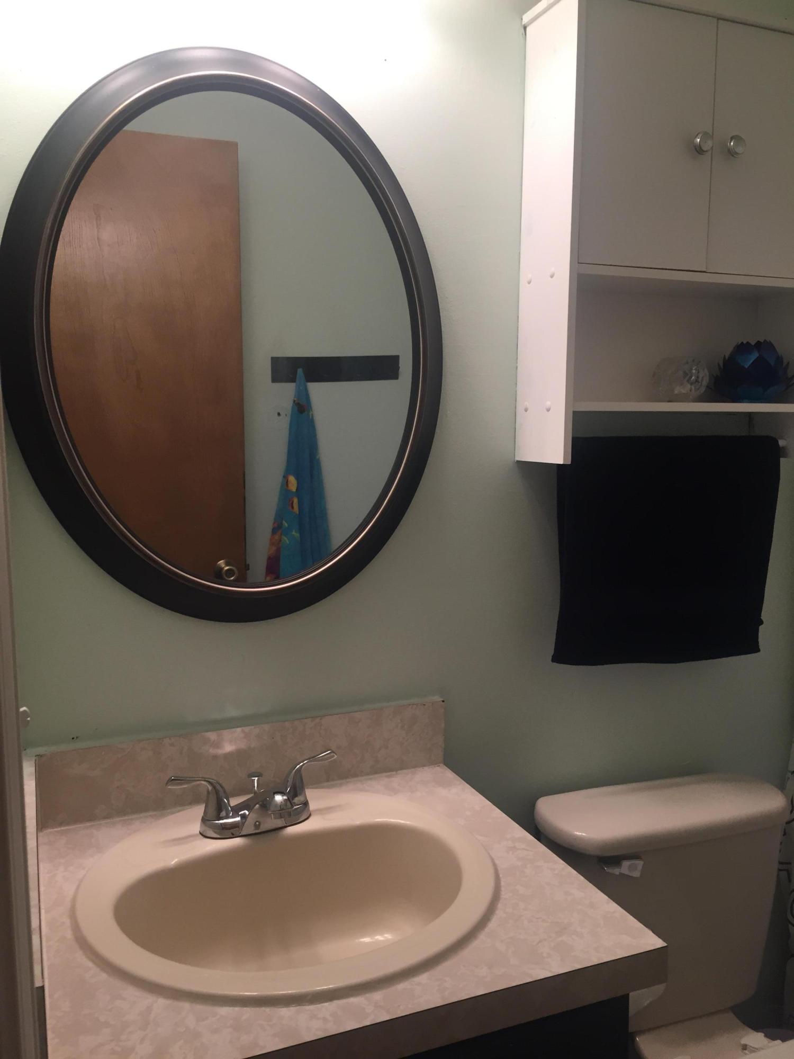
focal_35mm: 29
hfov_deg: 48.2
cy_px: 530
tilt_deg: -9.1
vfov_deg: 61.7
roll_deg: -0.2
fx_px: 887
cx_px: 397
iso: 40
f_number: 2.2
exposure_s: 1/33
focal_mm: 4.15
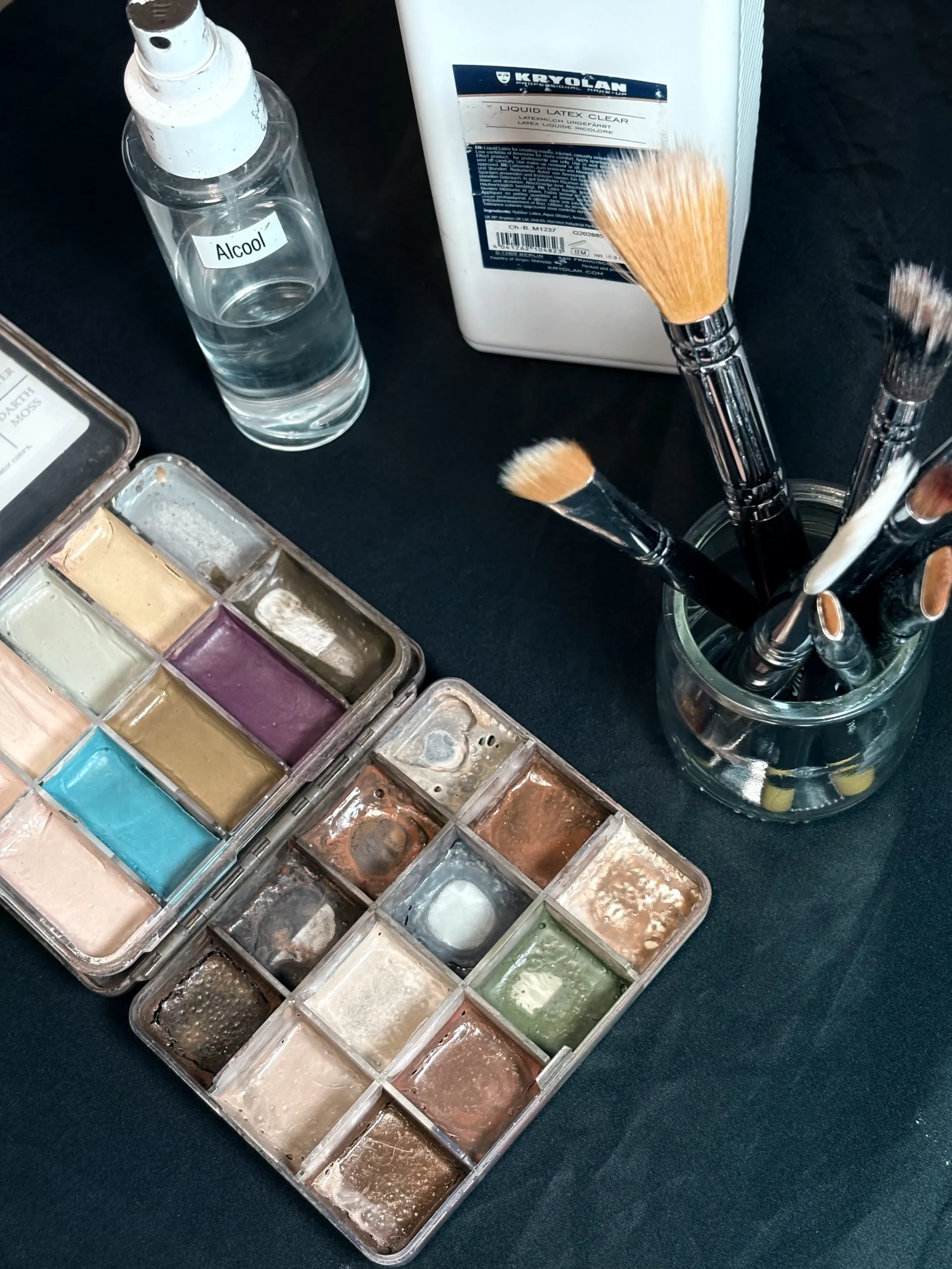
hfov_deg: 28.0
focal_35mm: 52
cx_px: 476
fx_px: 1907
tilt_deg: -64.5
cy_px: 634
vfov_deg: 36.8
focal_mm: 5.96
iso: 125
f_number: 1.6
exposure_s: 1/60
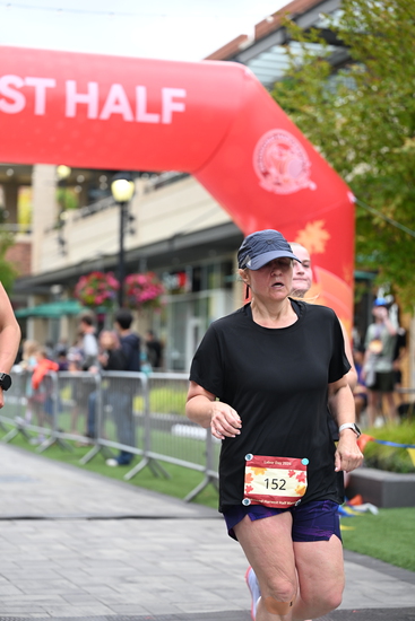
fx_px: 1331
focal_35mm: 77
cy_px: 310
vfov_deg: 26.3
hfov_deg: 17.7
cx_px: 208
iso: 640
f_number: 2.8
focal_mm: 77
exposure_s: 1/2000
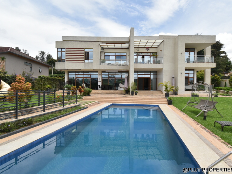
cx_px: 127
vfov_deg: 74.7
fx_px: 114
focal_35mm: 17
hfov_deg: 90.8
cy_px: 87
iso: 800
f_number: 8
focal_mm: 10
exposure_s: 1/1500
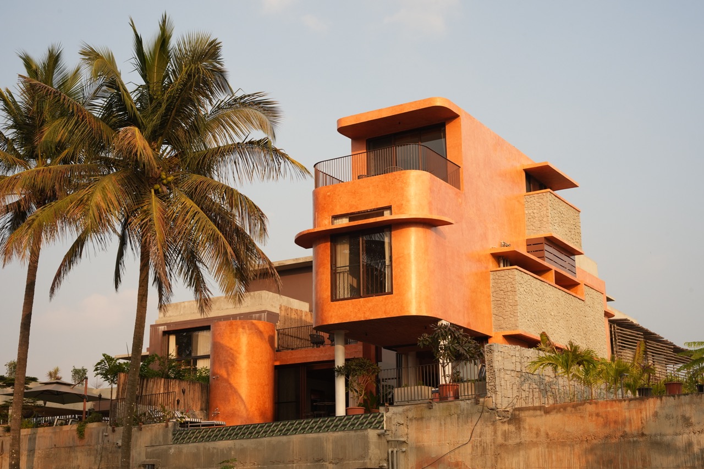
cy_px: 234
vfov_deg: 26.2
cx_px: 352
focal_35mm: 52
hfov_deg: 38.5
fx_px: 1007
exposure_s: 1/50
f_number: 11
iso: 200
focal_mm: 51.5
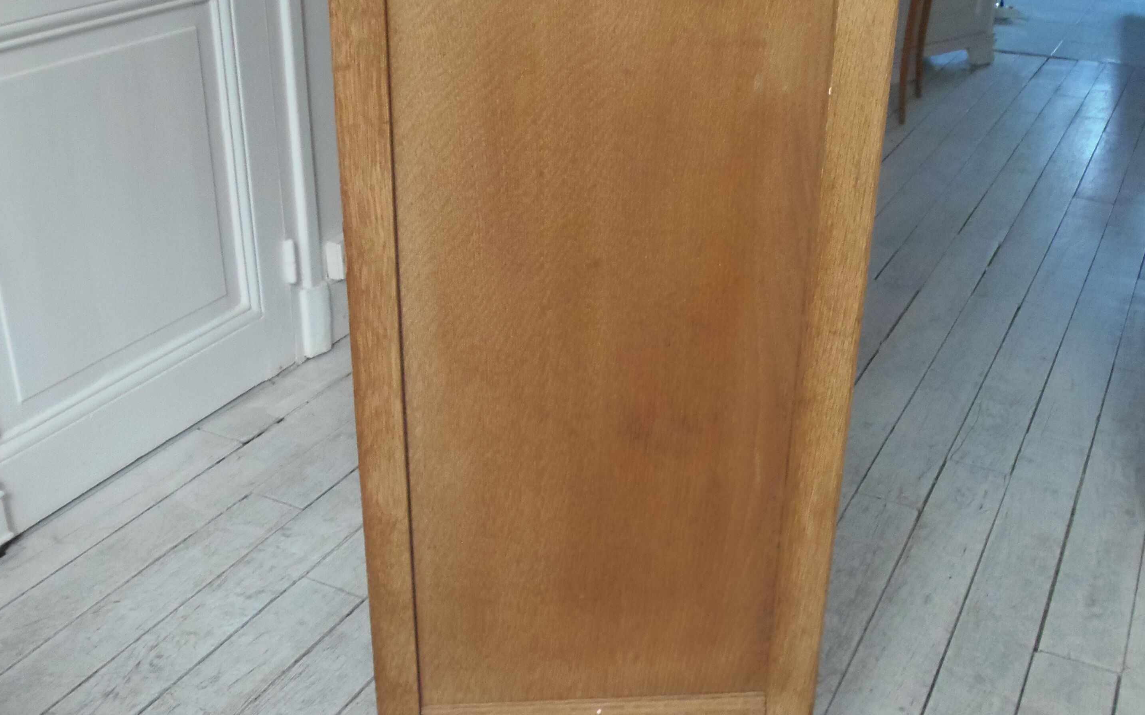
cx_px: 543
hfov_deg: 51.5
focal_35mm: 38
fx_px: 1186
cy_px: 278
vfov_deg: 33.4
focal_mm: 4.3
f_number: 2.9
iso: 320
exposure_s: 1/30
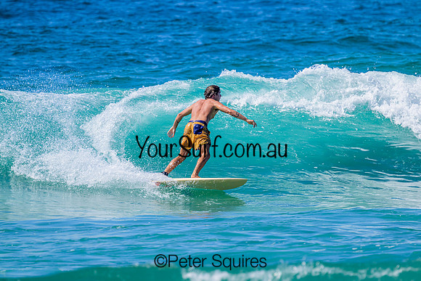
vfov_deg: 1.7
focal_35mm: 800
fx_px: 9357
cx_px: 210
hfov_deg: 2.6
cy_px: 140
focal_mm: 800
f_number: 11
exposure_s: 1/2000
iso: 1000
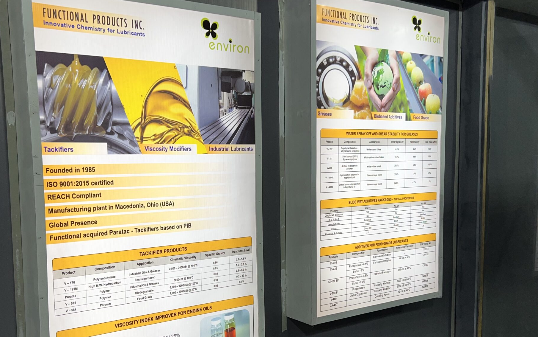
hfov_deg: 50.4
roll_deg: +0.7
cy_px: 212
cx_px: 256
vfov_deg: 32.6
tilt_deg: -4.8
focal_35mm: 39
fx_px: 572
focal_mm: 5.7
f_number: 1.5
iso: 40
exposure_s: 1/227
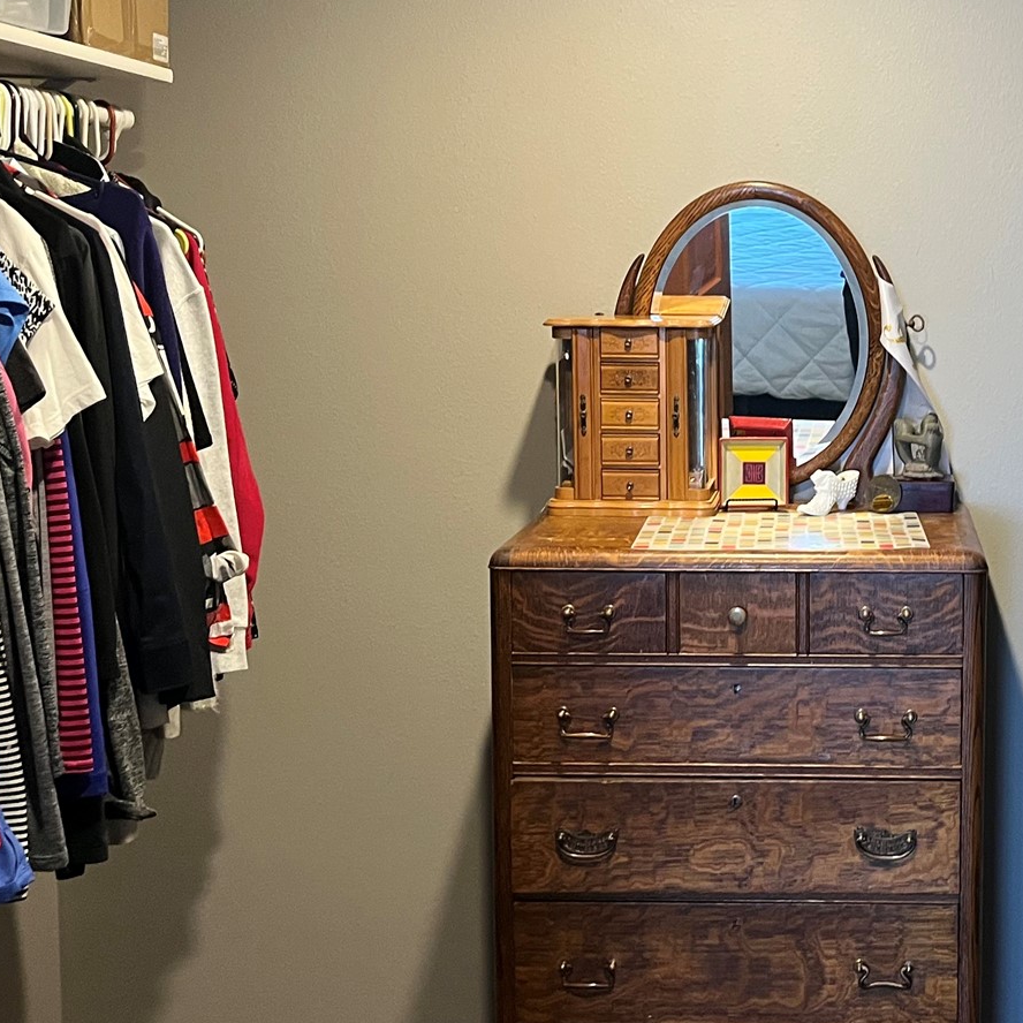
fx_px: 1772
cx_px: 838
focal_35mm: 53
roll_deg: +0.4
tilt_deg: -7.1
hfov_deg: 31.3
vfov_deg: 32.1
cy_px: 424
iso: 320
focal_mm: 5.1
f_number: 1.6
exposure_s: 1/60
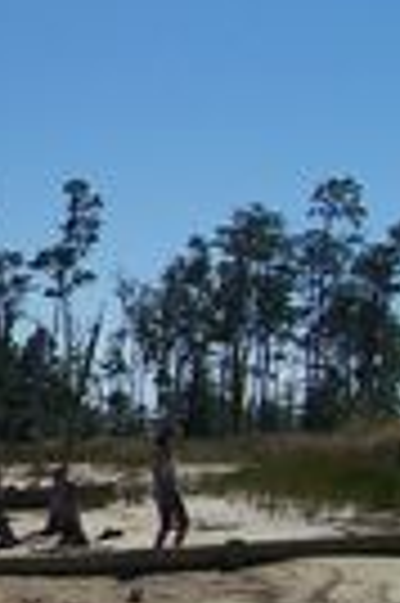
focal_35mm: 97
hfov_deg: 13.0
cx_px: -279
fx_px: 1621
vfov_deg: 21.0
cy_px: 392
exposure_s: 1/1000
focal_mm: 5.6
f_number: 5.6
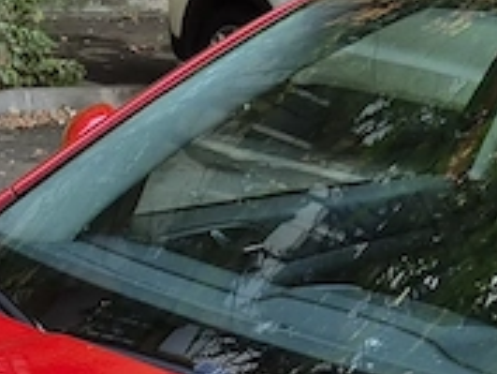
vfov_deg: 10.4
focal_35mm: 130
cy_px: 782
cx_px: 382
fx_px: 1868
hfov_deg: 15.1
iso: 160
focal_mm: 5.4
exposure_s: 1/180
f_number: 1.8
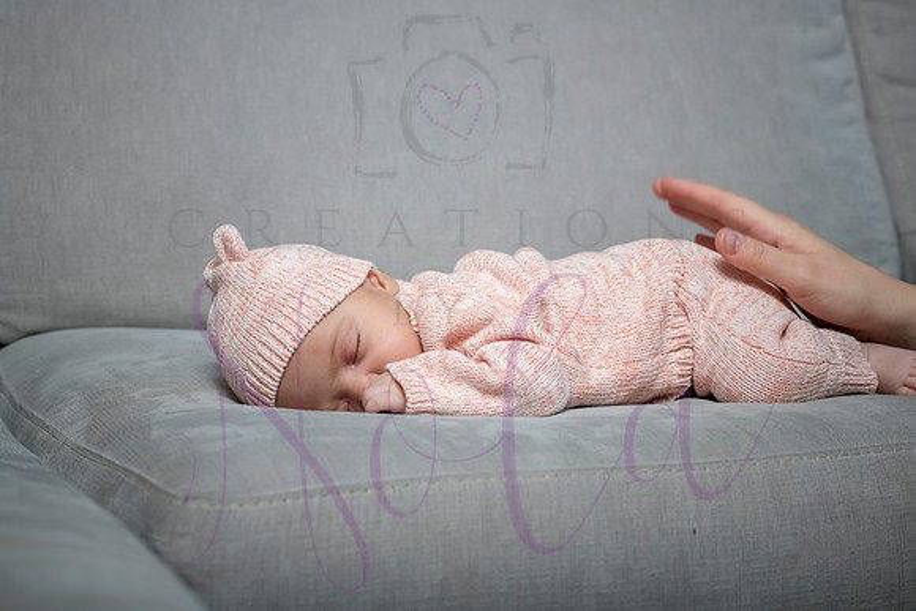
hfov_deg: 23.9
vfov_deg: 16.1
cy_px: 306
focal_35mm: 85
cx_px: 458
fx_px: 2163
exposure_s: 1/200
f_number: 6.3
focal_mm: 85
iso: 800
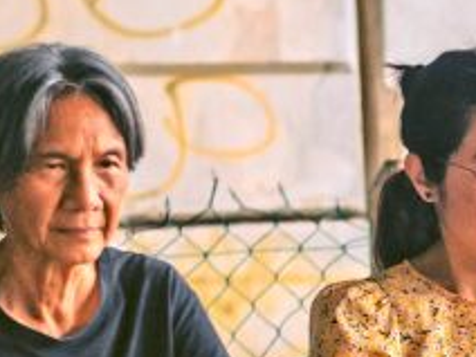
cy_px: 579
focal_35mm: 281
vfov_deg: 5.2
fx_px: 3864
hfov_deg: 6.9
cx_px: 759
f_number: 2.5
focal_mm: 50
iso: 1000
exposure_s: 1/400
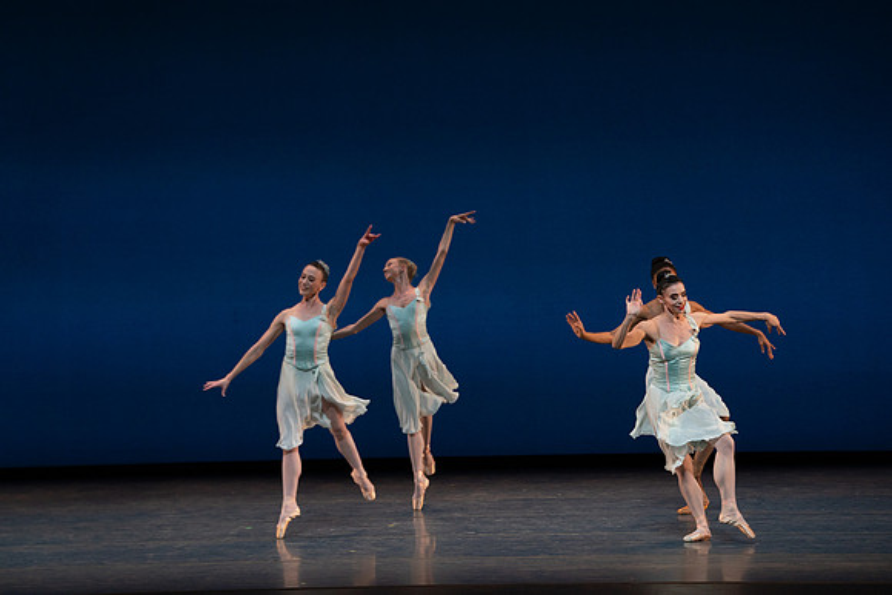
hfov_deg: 12.4
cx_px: 446
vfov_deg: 8.3
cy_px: 298
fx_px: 4089
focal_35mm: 165
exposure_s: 1/500
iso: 3200
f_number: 8
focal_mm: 165
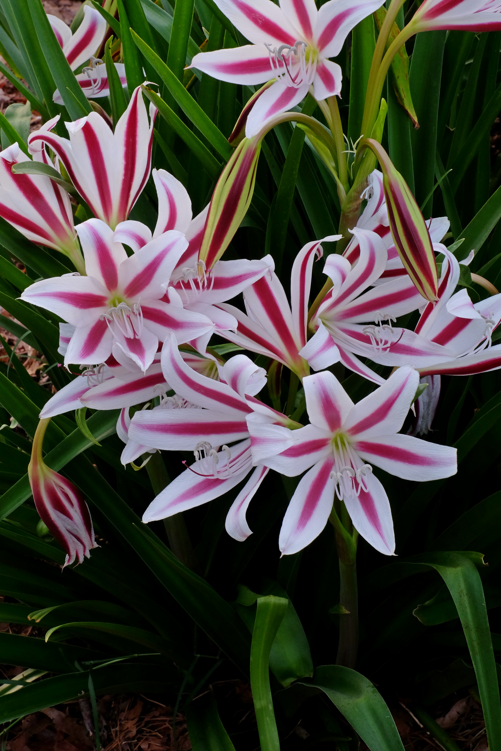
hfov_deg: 18.4
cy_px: 376
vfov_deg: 27.3
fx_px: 1545
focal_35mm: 74
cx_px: 250
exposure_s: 1/3
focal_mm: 49.4
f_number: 16
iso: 800
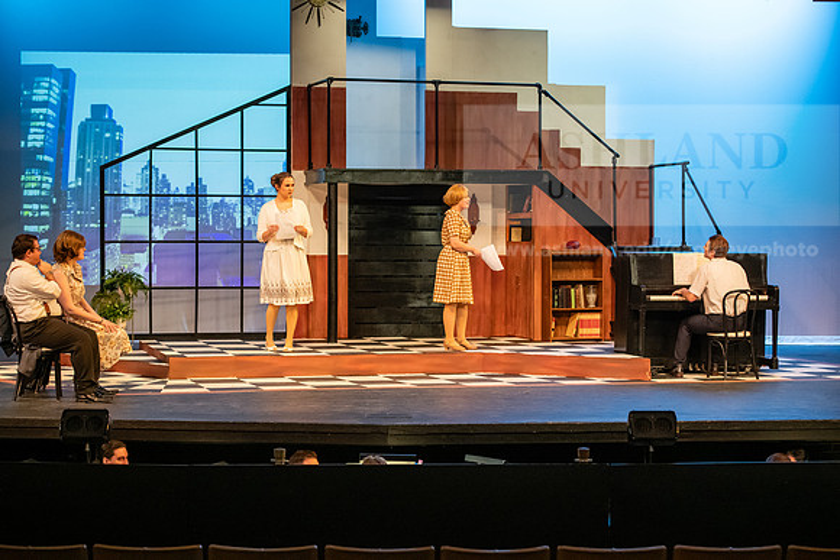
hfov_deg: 27.0
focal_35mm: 75
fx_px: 1750
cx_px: 420
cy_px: 280
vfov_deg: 18.2
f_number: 3.5
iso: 2500
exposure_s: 1/200
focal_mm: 75
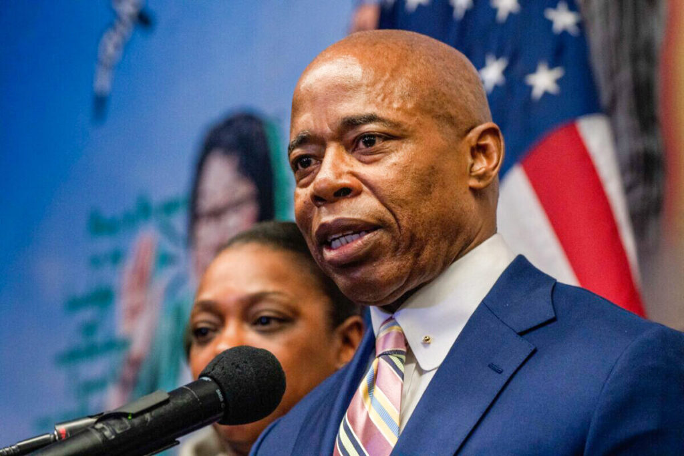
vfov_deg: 7.9
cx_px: 342
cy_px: 228
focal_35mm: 173
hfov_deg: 11.9
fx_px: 3287
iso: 5000
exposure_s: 1/250
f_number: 6.3
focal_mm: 173
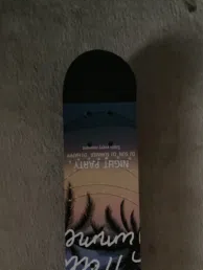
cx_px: 107
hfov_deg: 30.3
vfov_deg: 38.7
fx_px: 375
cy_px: 198
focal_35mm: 48
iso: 800
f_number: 2.4
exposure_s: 1/15
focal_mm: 3.3
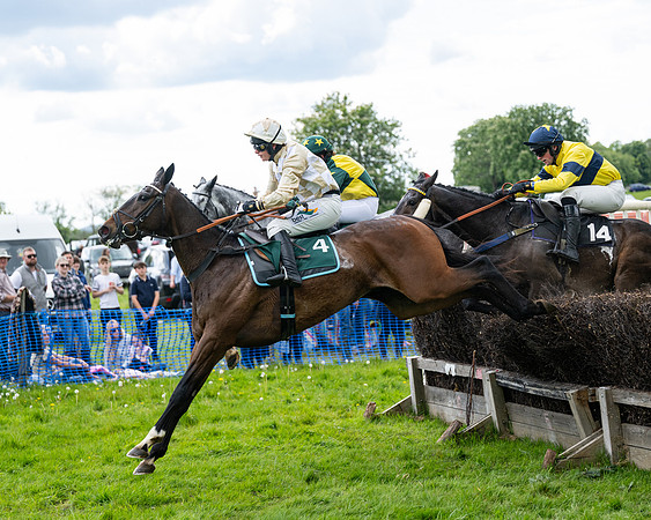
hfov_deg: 22.3
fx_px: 1653
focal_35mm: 86
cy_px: 267
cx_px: 334
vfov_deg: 17.9
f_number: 2.8
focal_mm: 70
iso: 400
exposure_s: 1/2500
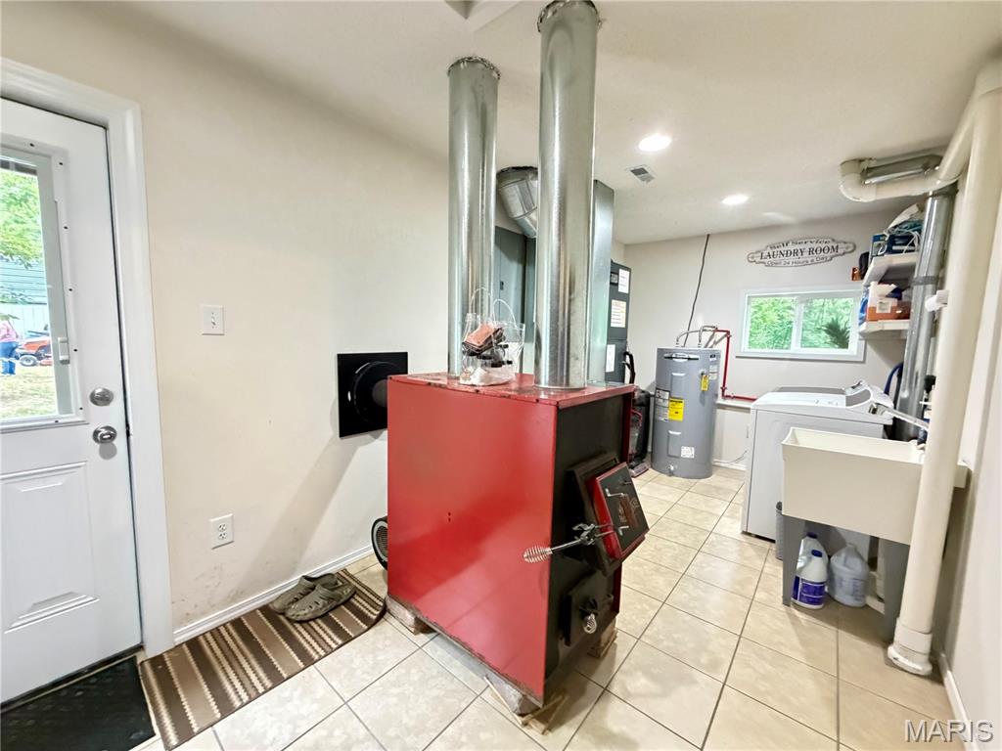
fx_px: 405
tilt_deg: -5.4
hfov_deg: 102.1
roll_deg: -1.7
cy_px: 376
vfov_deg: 85.7
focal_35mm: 14
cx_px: 501
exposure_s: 1/60
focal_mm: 2.22
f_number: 2.2
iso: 1250
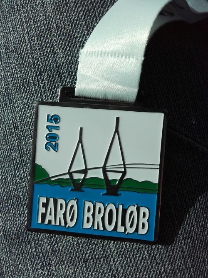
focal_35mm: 31
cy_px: 139
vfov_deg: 58.4
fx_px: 248
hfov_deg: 45.4
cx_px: 104
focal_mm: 3.3
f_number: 2.2
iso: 50
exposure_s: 1/2340
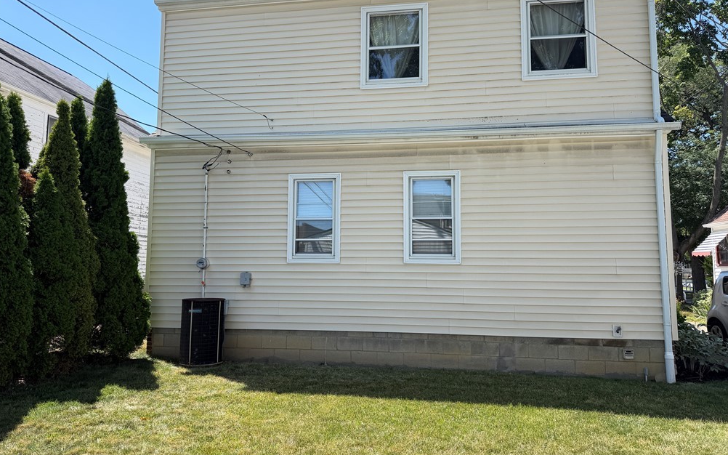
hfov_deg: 70.4
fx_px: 516
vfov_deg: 47.6
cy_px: 216
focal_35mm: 26
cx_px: 361
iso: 80
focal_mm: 6.76
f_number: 1.78
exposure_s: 1/2232
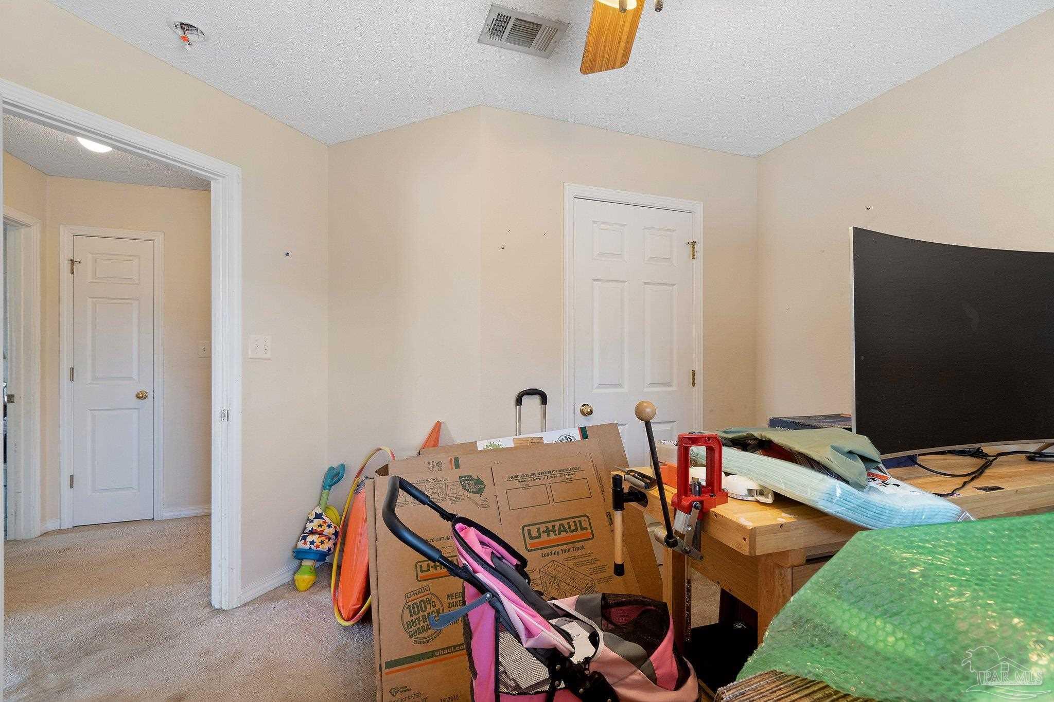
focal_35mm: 15
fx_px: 439
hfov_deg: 100.4
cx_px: 527
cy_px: 351
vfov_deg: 77.3
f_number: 9
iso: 500
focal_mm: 10
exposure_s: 1/1.67
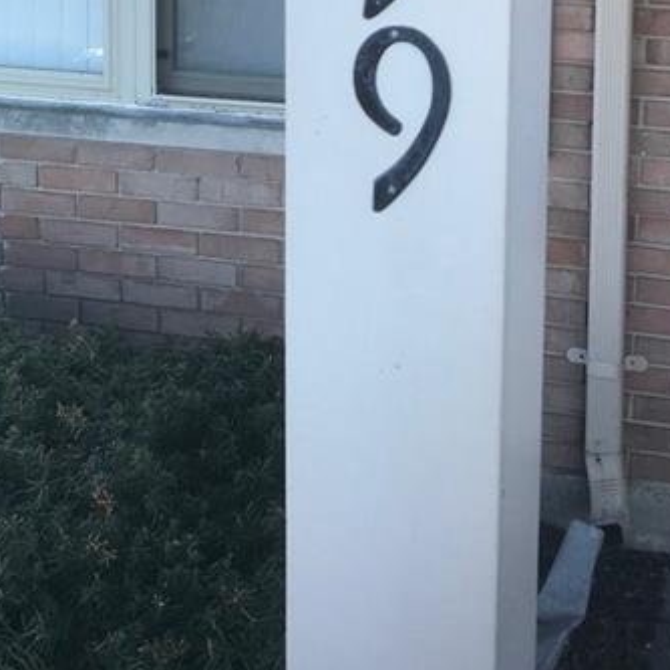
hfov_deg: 29.6
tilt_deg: -7.6
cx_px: 505
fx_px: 1248
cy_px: 12
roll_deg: +0.4
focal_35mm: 57
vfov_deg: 28.3
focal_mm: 3.99
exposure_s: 1/233
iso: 20
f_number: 1.8
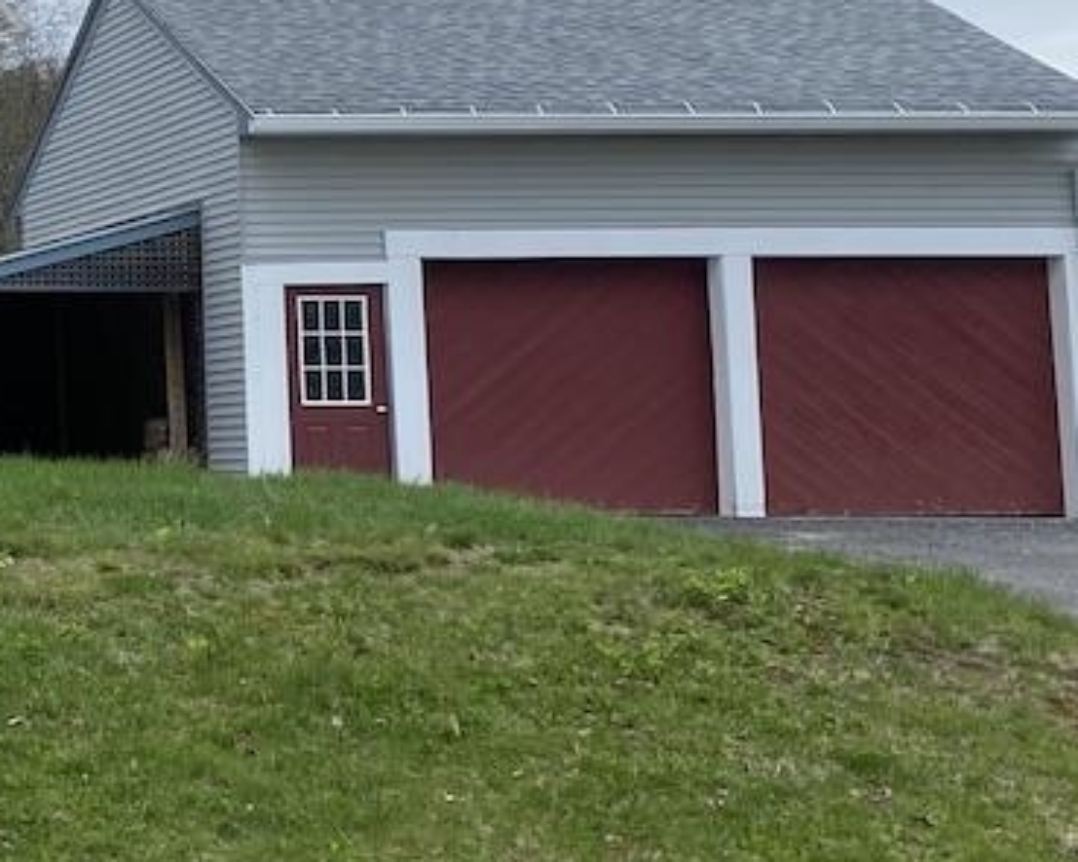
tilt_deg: +5.5
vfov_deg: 17.3
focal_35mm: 88
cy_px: 169
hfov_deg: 18.1
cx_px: -745
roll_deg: -0.2
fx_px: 2807
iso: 32
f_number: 1.8
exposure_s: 1/728
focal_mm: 4.25
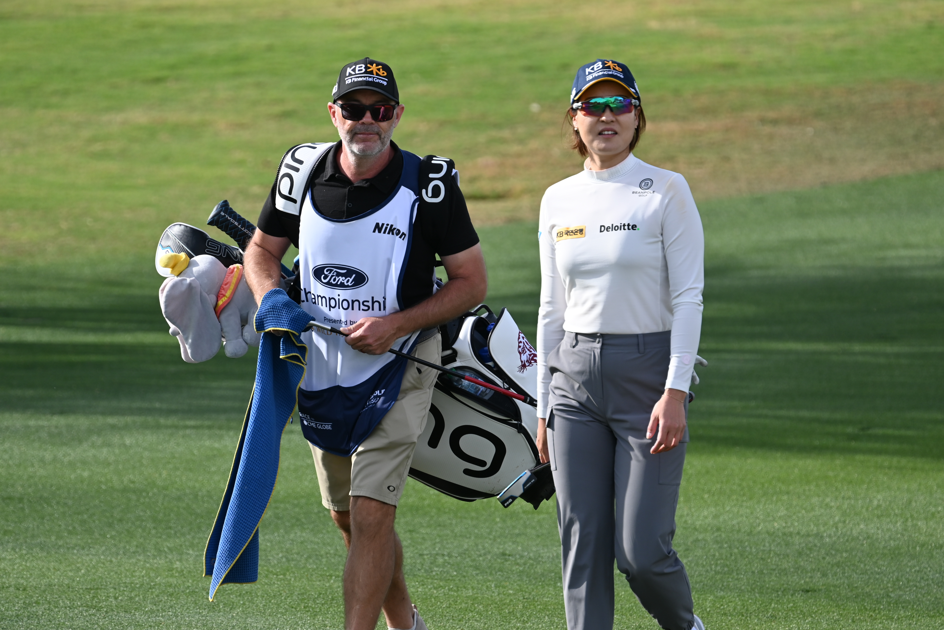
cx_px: 472
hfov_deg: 3.4
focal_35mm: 600
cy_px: 315
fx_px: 15732
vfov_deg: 2.3
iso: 200
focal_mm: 400
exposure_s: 1/640
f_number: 5.6
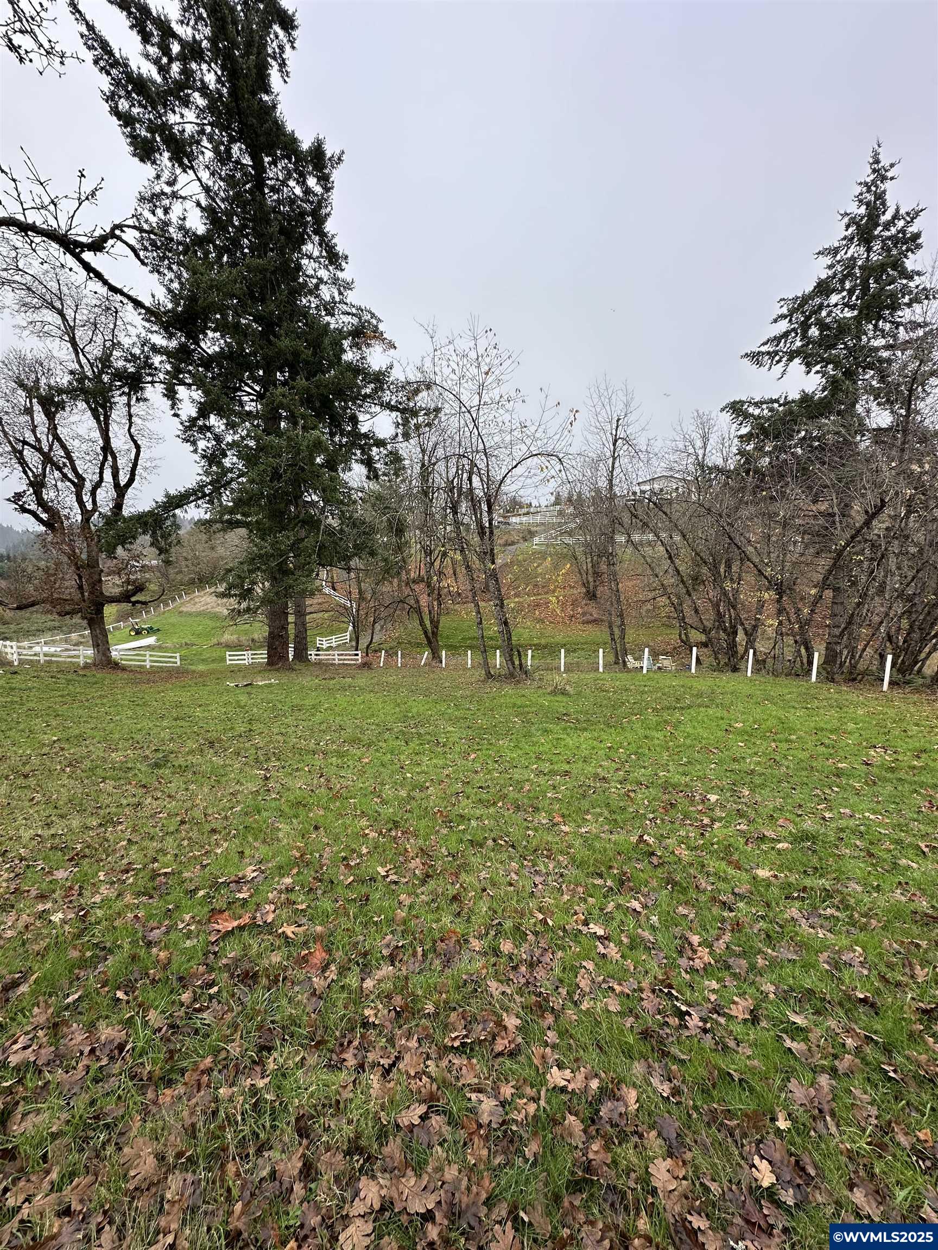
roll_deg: -1.6
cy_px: 625
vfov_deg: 102.1
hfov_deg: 85.7
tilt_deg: -8.8
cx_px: 469
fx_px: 506
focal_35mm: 14
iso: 40
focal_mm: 2.22
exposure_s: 1/419
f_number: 2.2
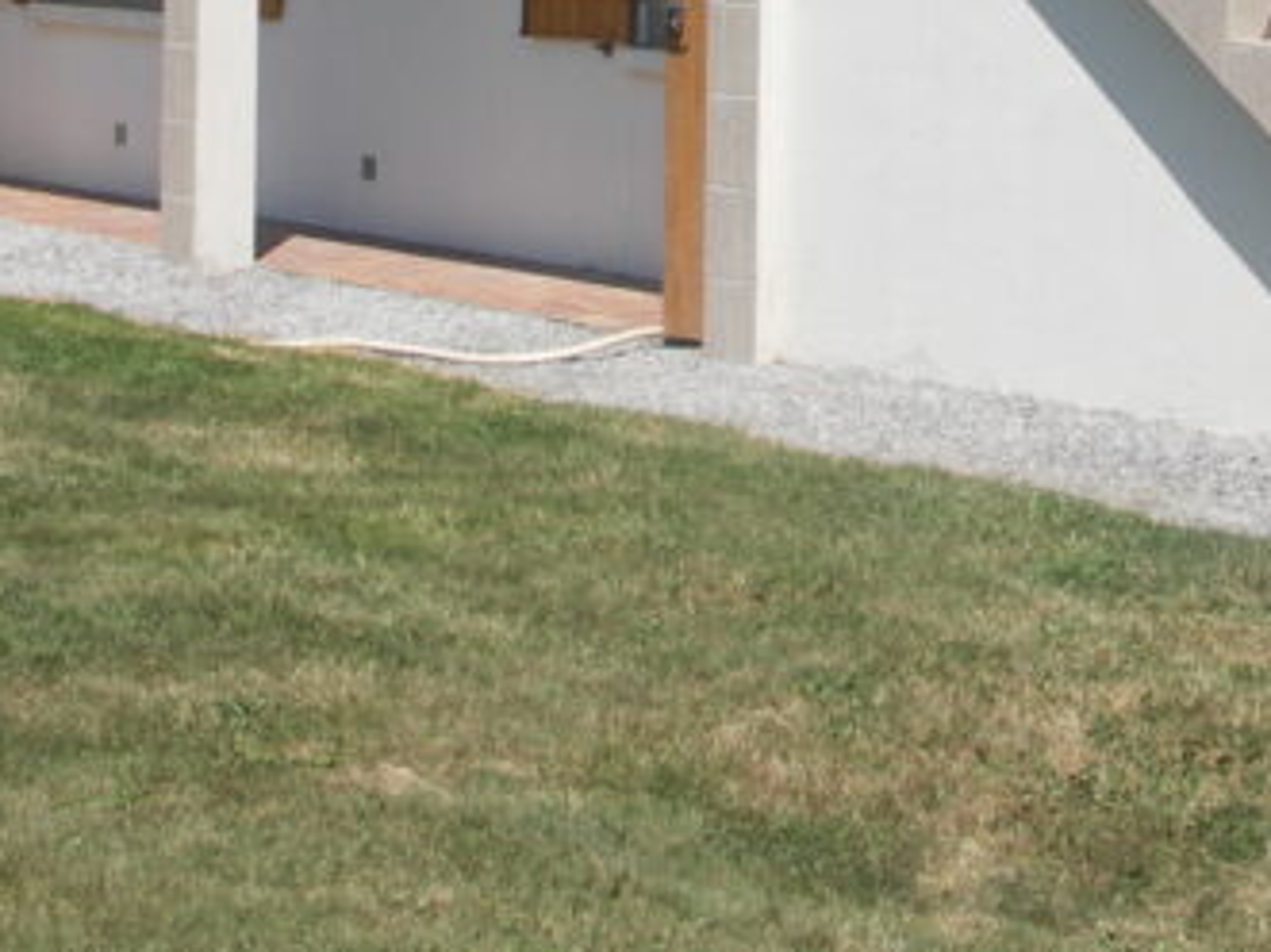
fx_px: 3524
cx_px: 787
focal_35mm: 96
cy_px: -280
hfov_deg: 20.4
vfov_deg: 14.7
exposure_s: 1/250
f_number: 6.3
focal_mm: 8.2
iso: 50
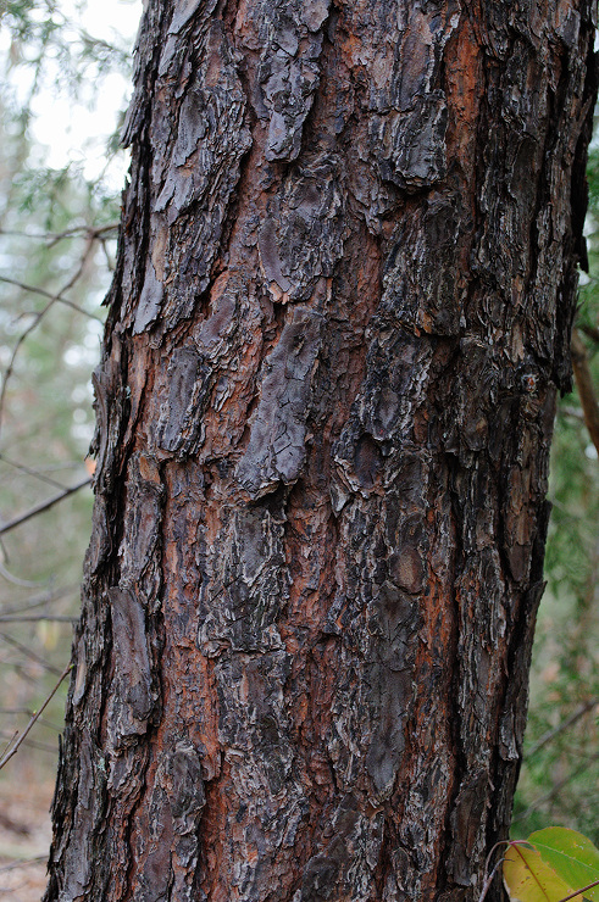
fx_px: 1502
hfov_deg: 22.5
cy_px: 451
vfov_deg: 33.4
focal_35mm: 60
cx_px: 300
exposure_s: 1/80
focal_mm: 40
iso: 500
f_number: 8
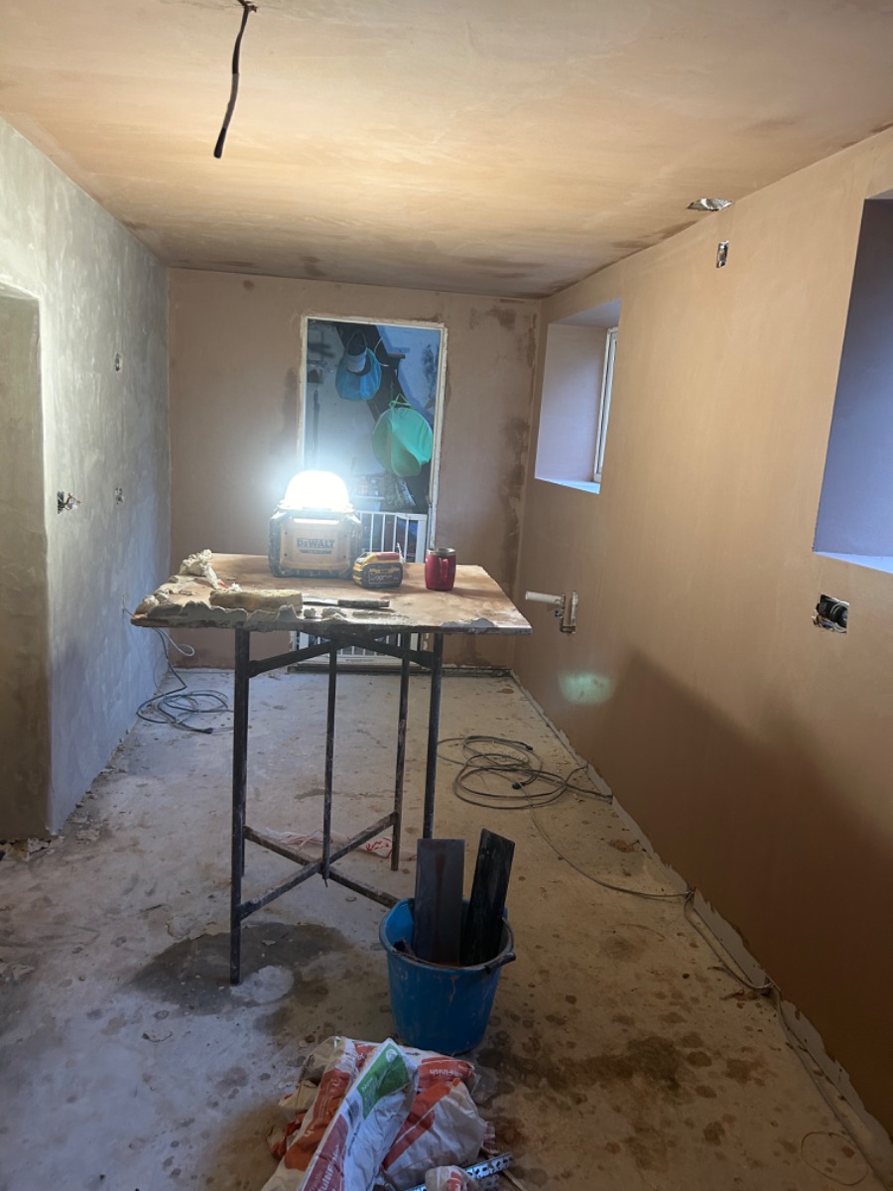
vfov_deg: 67.3
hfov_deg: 53.1
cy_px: 596
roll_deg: -3.5
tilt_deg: -9.8
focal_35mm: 26
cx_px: 446
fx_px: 894
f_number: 1.5
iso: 160
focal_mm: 5.7
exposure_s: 1/60
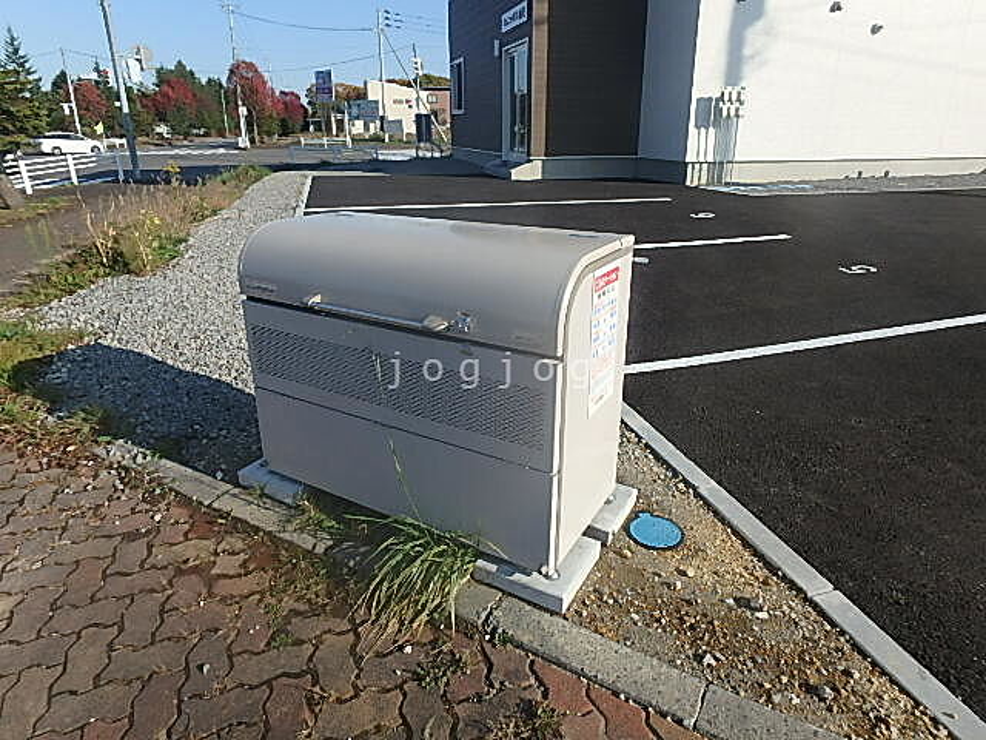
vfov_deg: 63.4
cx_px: 493
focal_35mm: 21
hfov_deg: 79.0
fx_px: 598
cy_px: 370
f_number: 6
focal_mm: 3.7
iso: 125
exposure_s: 1/400
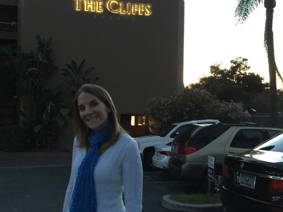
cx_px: 108
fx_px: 311
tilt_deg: +0.1
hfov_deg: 48.6
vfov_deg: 37.7
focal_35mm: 38
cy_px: 93
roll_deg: -0.5
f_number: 2.2
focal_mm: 4.15
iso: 200
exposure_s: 1/4
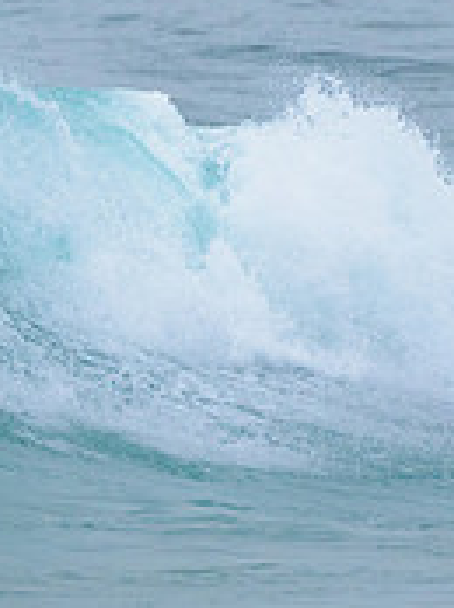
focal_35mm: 1966
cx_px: -515
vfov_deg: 1.0
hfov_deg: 0.8
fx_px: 34464
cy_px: 249
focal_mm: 500
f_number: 5.6
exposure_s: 1/2000
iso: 1100
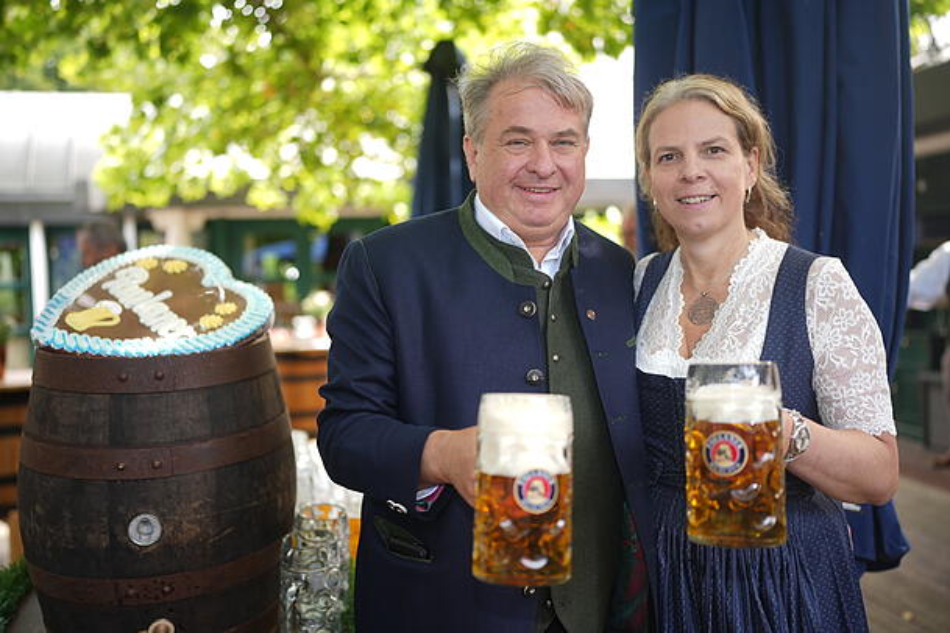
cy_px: 316
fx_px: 924
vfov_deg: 37.9
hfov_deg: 54.4
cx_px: 475
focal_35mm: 35
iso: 50
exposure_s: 1/60
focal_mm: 35
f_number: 1.4
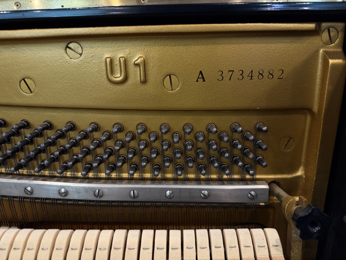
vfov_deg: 56.8
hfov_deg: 71.6
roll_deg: +3.2
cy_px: 130
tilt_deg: -16.5
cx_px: 173
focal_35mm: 24
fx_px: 240
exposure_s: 1/60
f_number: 1.78
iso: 250
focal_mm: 6.76
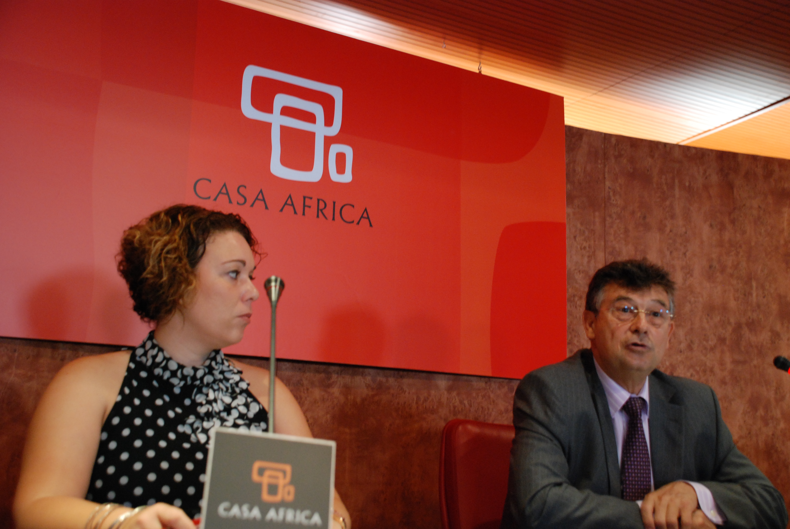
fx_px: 923
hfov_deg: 46.3
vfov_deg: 32.0
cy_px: 264
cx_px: 395
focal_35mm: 42
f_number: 4
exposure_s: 1/30
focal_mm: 28
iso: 800
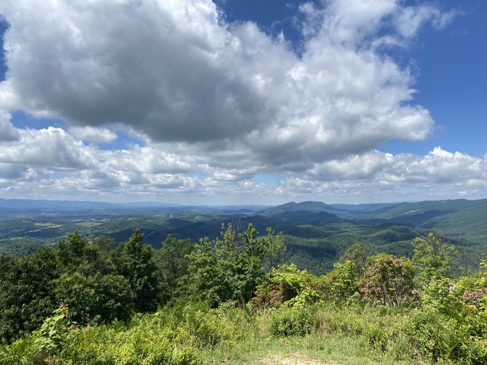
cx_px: 244
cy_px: 182
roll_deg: -0.3
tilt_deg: +1.3
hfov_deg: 67.3
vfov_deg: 53.1
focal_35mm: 26
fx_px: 366
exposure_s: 1/4115
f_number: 1.8
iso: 32
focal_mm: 4.25
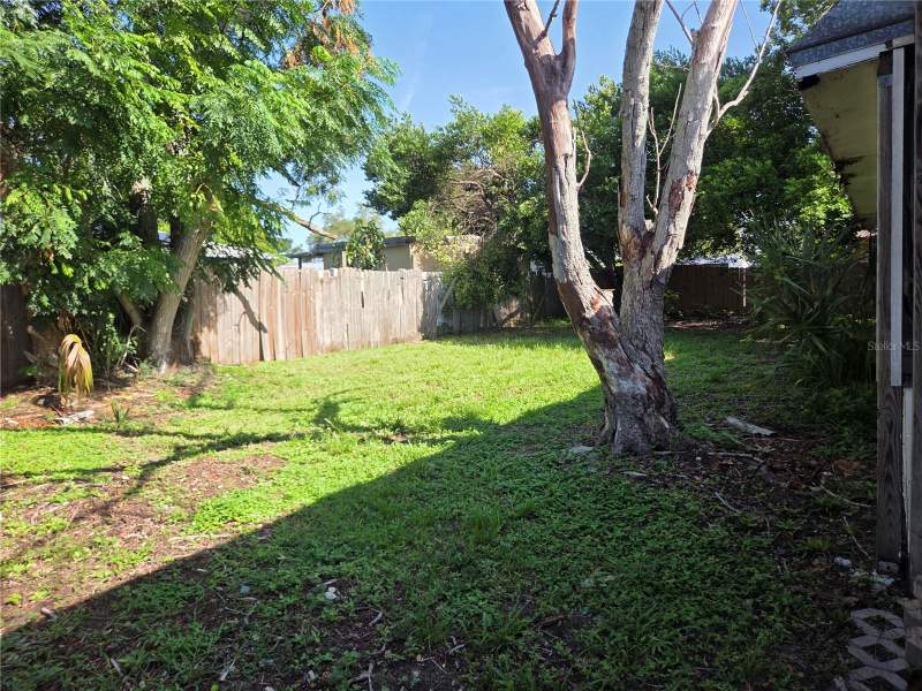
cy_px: 346
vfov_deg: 58.9
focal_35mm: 23
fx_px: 613
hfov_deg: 73.9
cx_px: 461
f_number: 1.8
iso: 80
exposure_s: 1/1311
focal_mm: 5.4
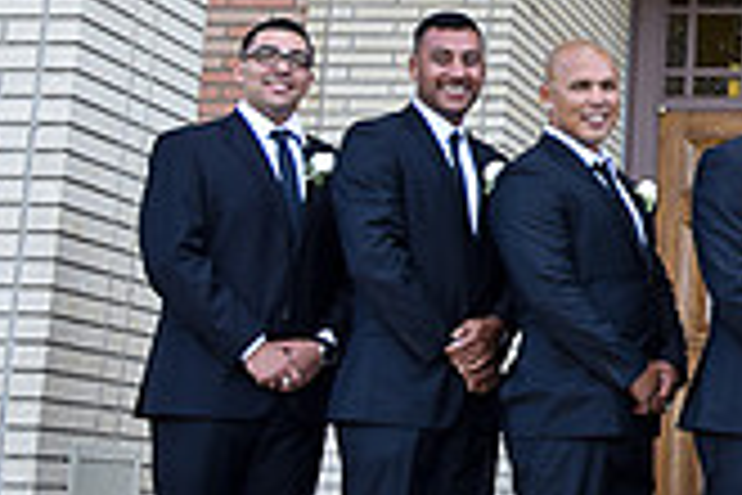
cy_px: 146
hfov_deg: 18.6
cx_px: 1156
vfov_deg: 14.4
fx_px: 1958
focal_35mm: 95
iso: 125
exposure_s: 1/100
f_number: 5
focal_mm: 18
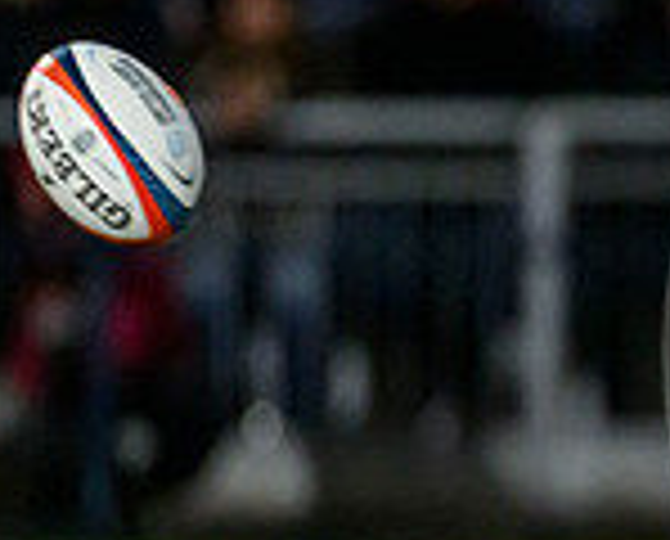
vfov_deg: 0.9
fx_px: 34554
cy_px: 345
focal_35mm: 1738
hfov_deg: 1.1
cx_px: 1405
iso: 12800
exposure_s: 1/2500
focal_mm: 400
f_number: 2.8
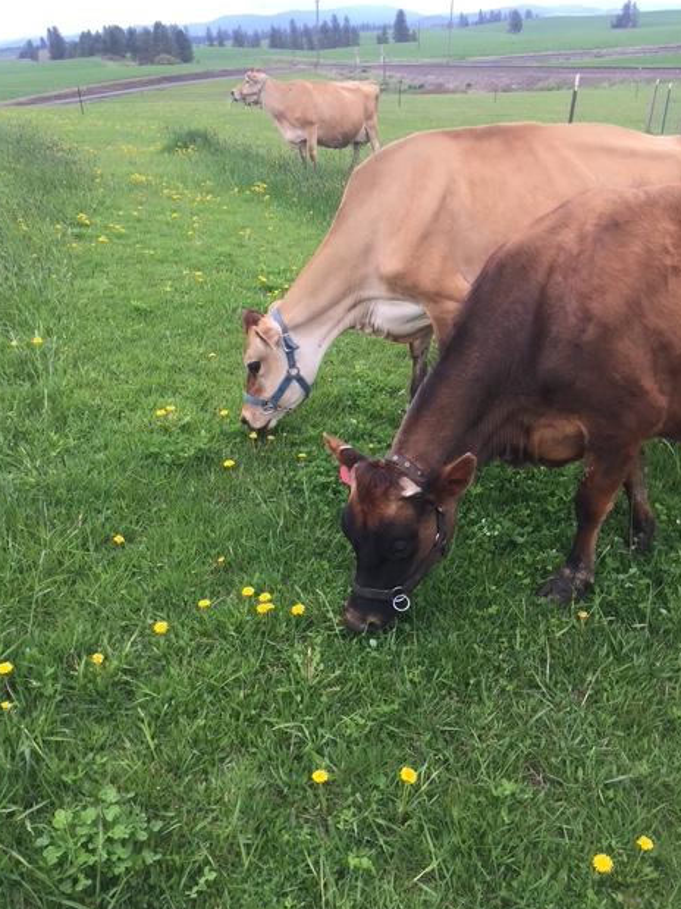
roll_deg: +2.7
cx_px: 336
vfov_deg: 60.0
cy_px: 455
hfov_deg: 46.8
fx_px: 787
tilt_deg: -26.5
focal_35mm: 30
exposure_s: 1/408
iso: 32
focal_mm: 4.15
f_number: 2.2
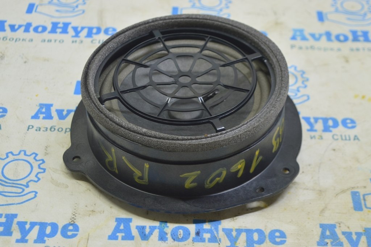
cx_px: 186
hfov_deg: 29.9
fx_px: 695
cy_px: 124
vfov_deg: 20.1
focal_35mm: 68
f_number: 5.6
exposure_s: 1/20
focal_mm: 45
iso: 400
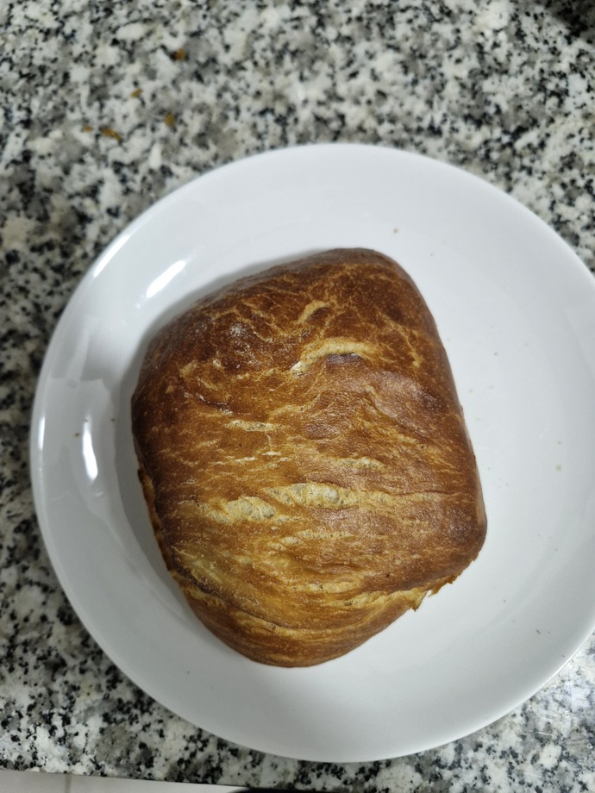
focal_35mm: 23
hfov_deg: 58.9
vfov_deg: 73.9
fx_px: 527
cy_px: 396
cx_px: 298
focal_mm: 5.54
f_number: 1.8
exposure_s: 1/100
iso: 640
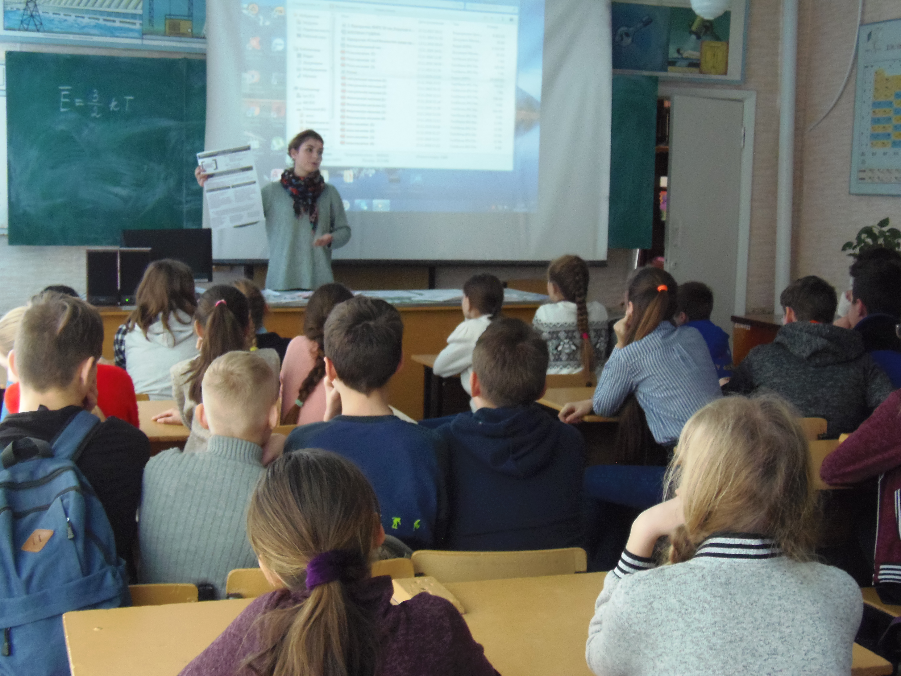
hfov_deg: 38.9
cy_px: 338
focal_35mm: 49
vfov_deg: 29.7
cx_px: 450
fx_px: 1275
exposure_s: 1/30
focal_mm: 9.1
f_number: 3.8
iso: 400
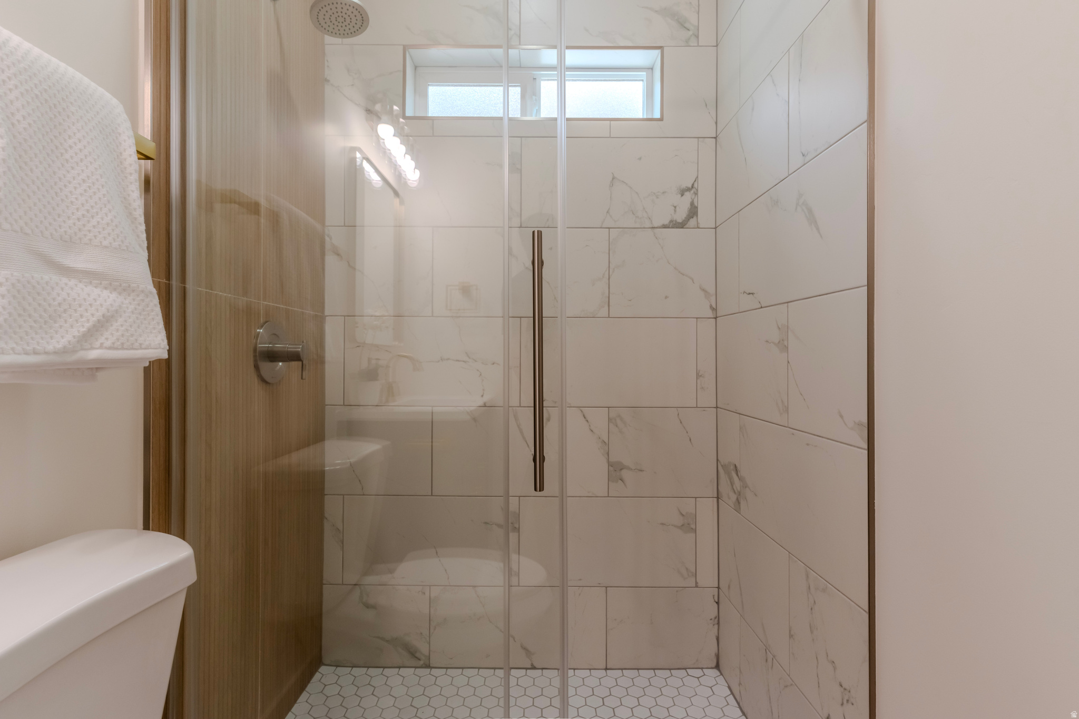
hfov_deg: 93.3
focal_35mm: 17
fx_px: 509
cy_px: 360
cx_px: 540
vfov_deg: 70.4
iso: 1000
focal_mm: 17
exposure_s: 1/640
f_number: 8
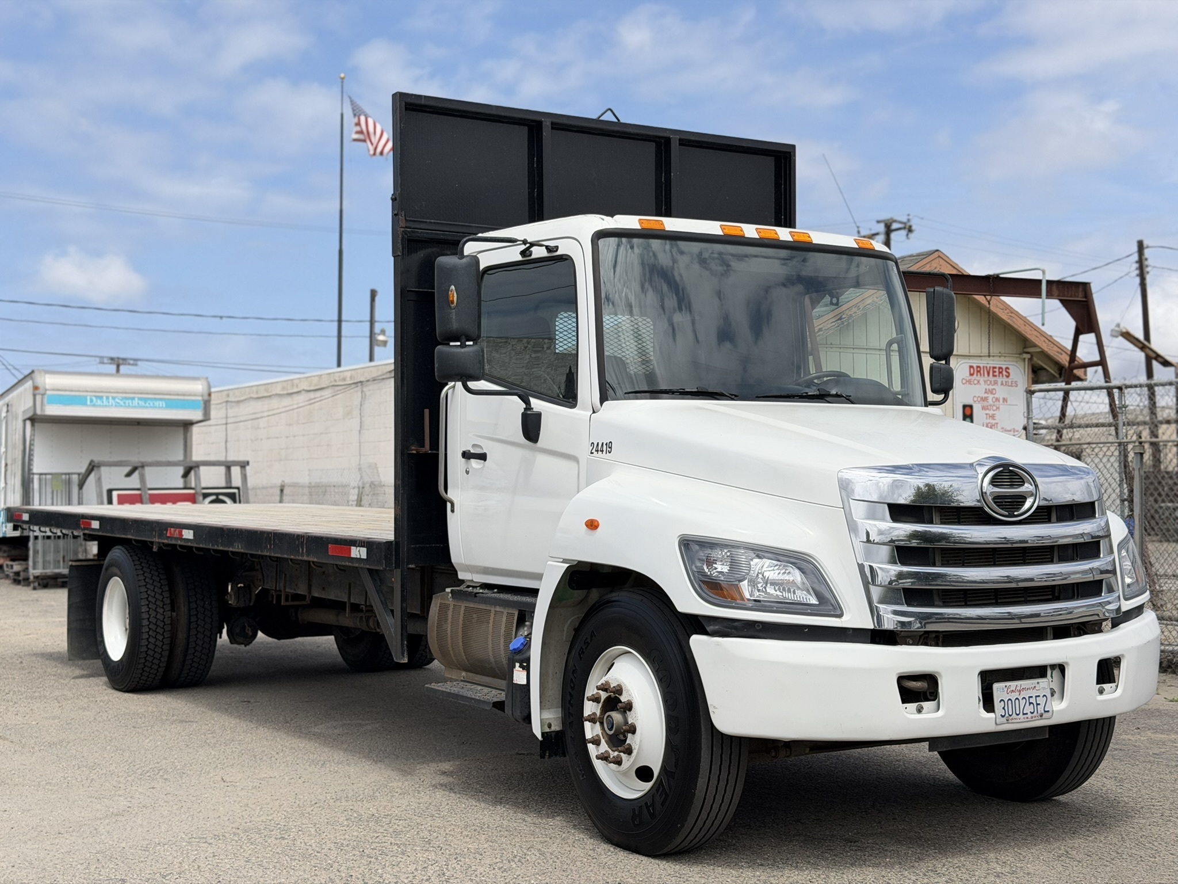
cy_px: 442
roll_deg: -0.2
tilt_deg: +1.1
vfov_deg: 30.3
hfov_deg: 39.7
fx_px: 1633
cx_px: 589
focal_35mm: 48
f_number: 1.78
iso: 64
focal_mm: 6.76
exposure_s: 1/5587
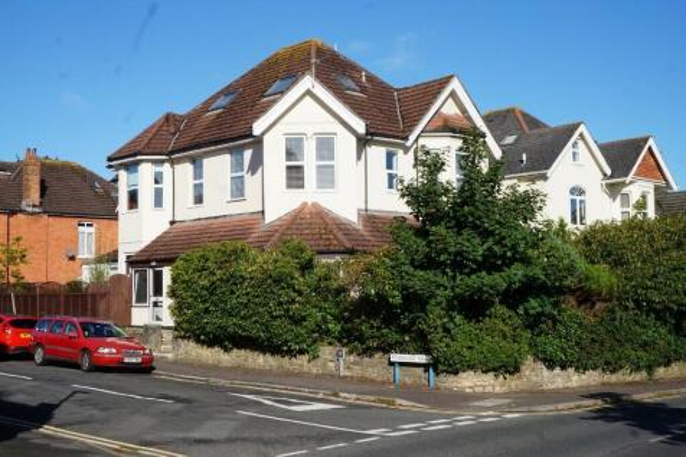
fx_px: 886
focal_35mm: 46
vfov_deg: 28.9
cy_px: 228
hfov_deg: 42.3
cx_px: 343
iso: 100
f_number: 14
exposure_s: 1/100
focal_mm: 31
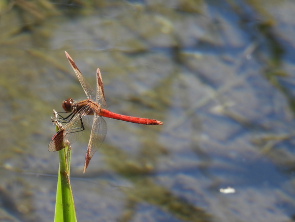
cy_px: 108
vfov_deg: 1.8
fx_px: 6887
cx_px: 108
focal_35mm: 808
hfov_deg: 2.5
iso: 100
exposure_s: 1/200
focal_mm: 98.1
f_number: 5.6
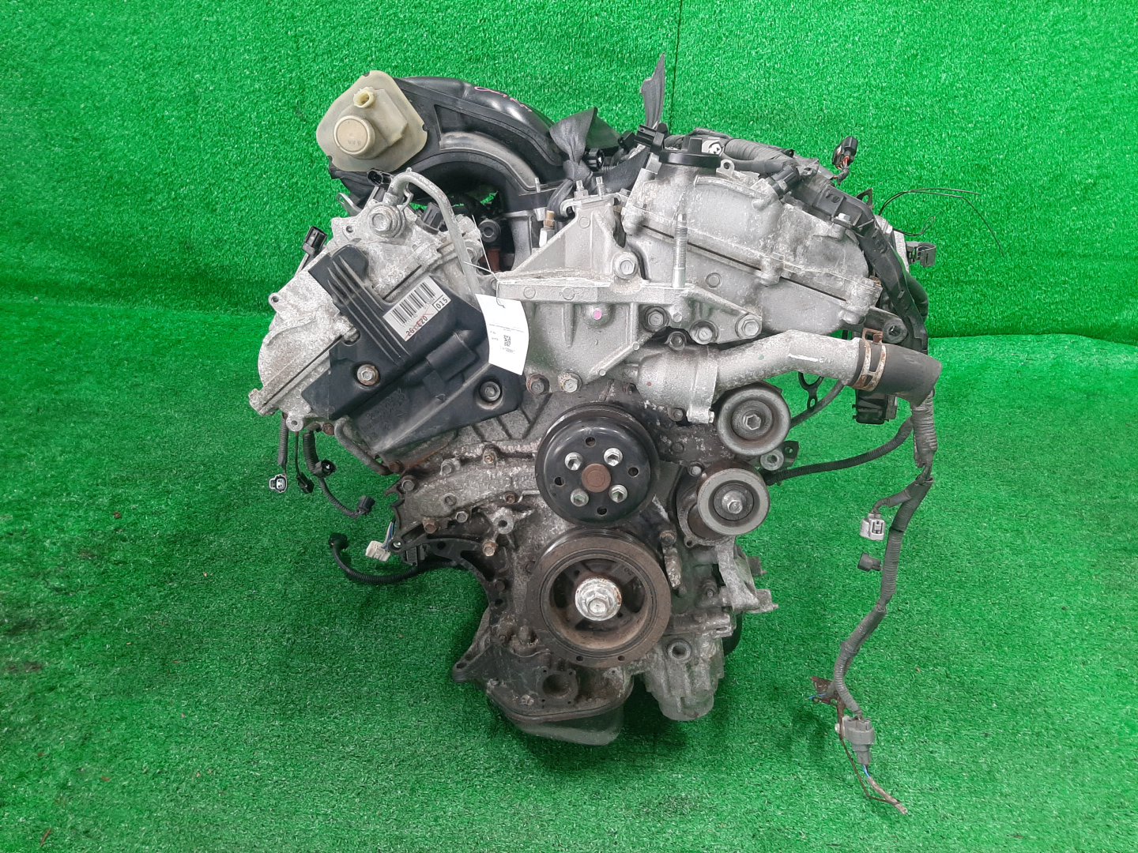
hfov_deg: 67.3
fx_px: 855
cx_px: 569
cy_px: 426
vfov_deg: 53.1
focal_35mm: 26
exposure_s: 1/50
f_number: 1.7
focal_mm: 3.93
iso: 152
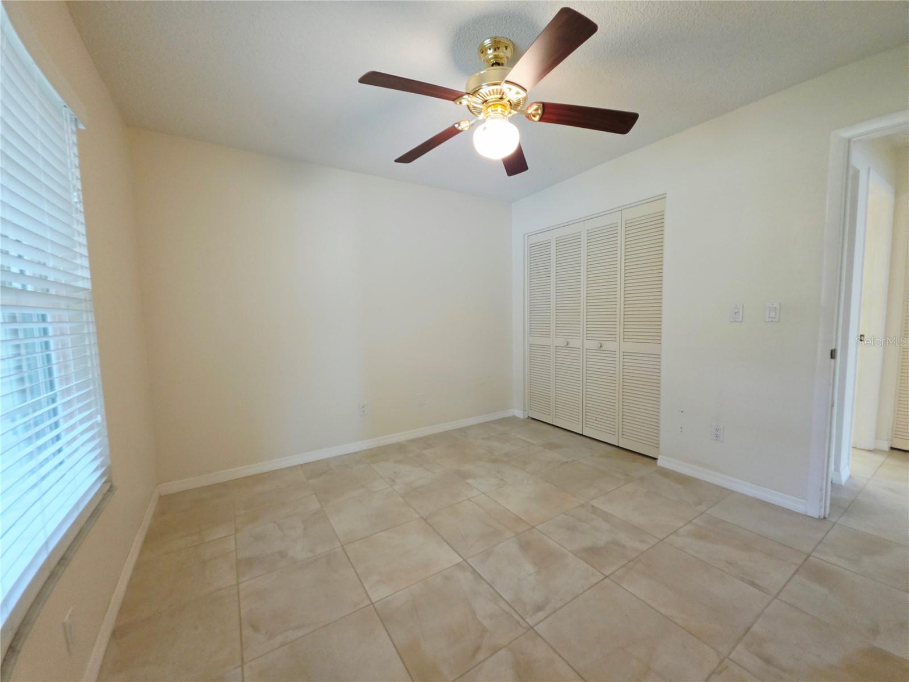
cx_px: 454
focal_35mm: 13
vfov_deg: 89.9
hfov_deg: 106.2
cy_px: 341
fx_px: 341
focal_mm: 2.2
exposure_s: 1/120
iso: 250
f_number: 1.9
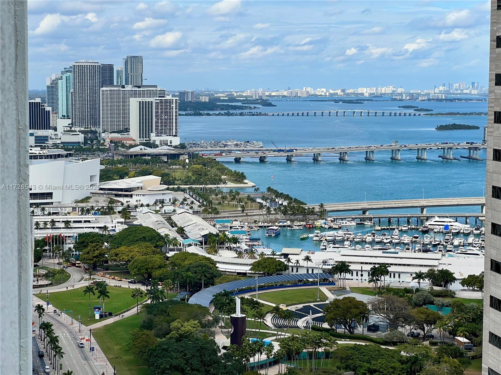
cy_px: 188
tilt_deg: -5.7
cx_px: 250
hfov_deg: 25.3
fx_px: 1114
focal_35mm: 77
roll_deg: +0.4
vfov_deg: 19.1
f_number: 2.8
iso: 32
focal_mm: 9
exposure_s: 1/681
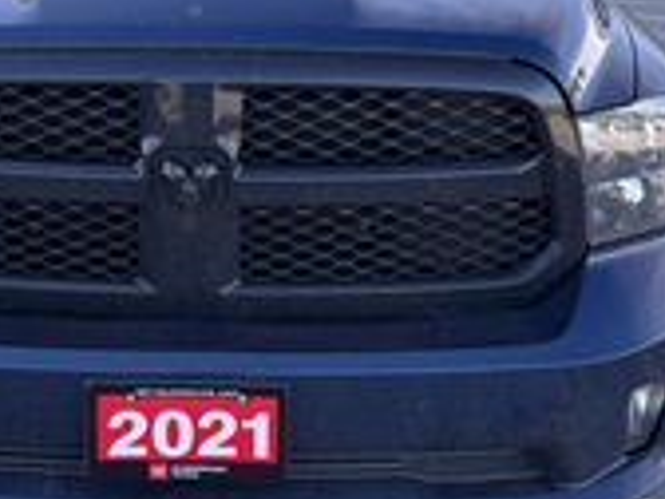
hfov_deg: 29.4
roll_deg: +1.4
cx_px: 178
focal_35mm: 65
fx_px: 1249
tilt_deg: -10.3
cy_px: 137
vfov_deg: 22.4
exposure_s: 1/419
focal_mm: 5.96
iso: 50
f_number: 1.6
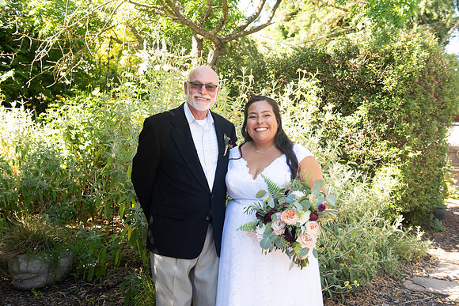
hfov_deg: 50.7
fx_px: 485
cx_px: 230
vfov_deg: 35.1
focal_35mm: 38
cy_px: 153
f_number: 4.5
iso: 640
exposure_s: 1/400
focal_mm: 38
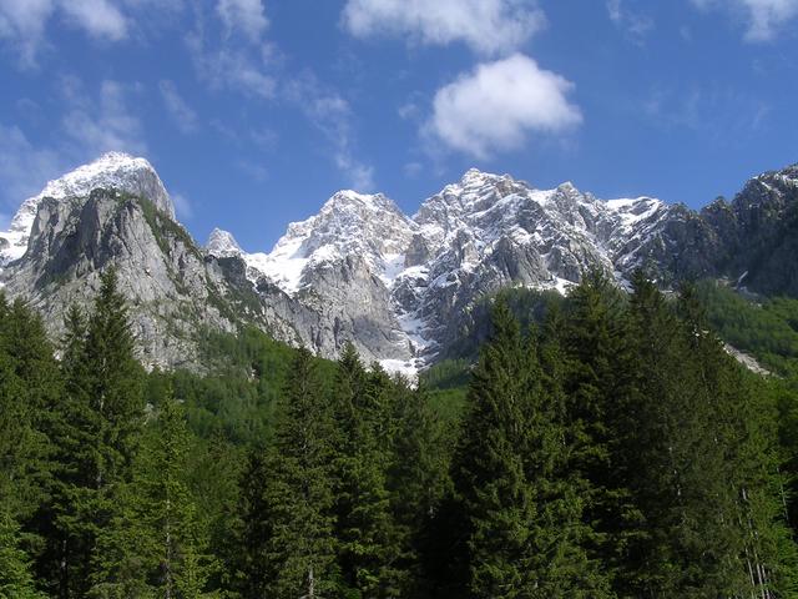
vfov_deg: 37.7
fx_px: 876
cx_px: 399
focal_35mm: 38
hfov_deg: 49.0
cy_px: 300
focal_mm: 5.8
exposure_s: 1/288
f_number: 5.6
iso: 100
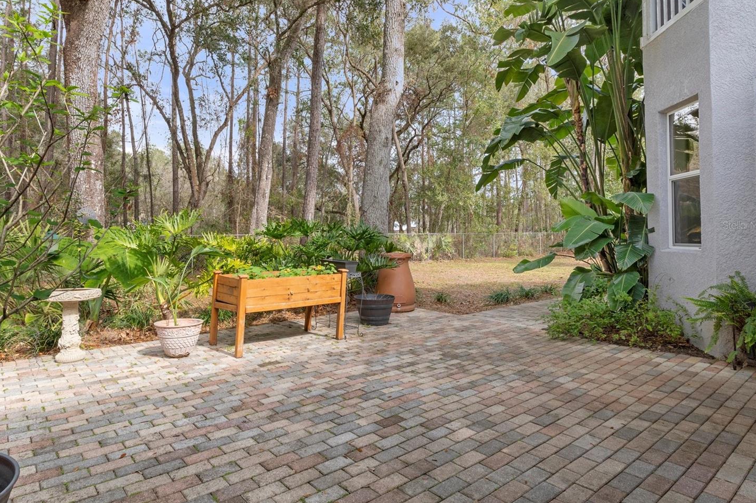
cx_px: 350
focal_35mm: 20
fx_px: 420
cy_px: 225
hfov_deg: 83.9
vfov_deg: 61.7
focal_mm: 12
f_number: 8
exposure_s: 1/50
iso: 320
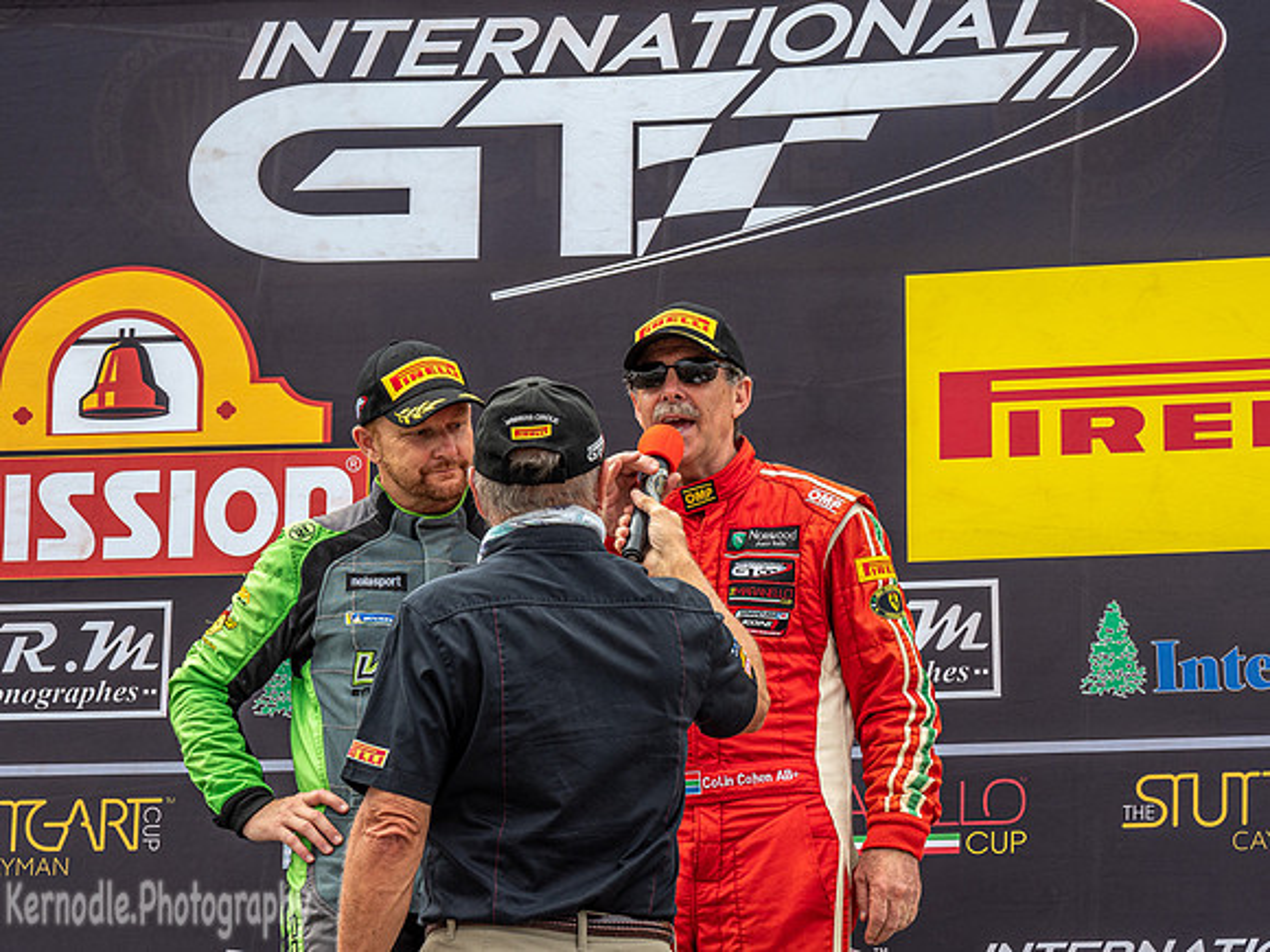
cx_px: 635
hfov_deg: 16.1
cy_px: 476
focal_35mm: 122
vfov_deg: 12.1
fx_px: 4476
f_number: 7.1
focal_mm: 61
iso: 200
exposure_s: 1/125
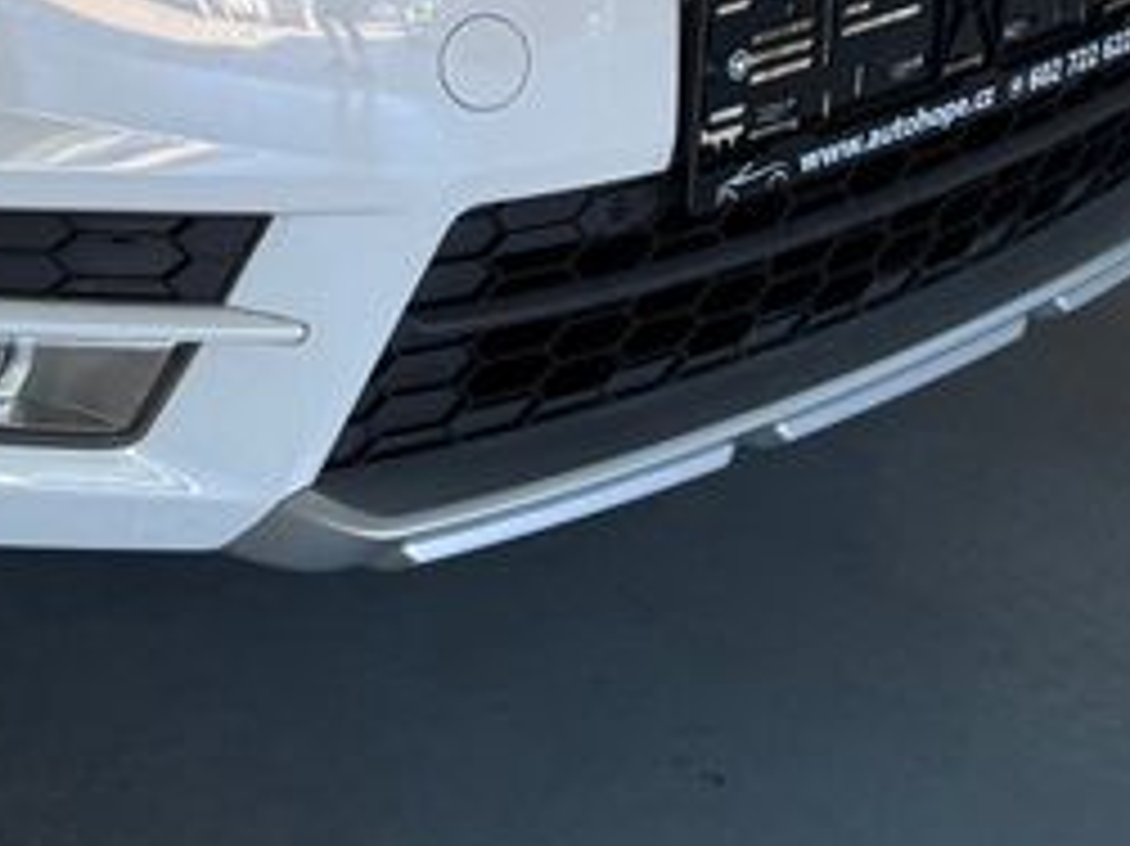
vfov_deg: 13.9
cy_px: -540
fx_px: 3198
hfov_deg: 18.1
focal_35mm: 98
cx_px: -500
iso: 125
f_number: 1.78
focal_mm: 6.76
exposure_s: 1/121
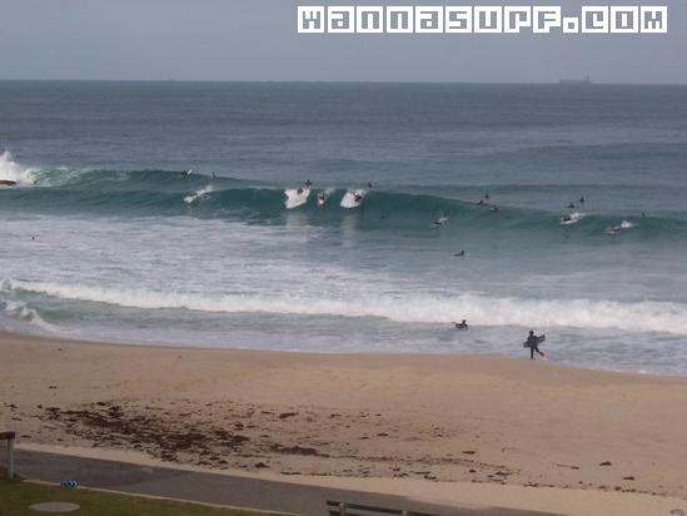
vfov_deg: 13.3
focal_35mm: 111
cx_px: 344
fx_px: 2203
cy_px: 258
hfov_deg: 17.7
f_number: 9.5
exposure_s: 1/250
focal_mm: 16.8
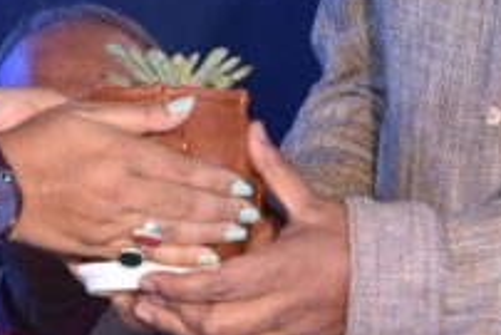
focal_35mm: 314
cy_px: -139
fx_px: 4373
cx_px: 201
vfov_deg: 4.4
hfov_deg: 6.6
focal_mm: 62
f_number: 5.6
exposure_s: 1/125
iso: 800
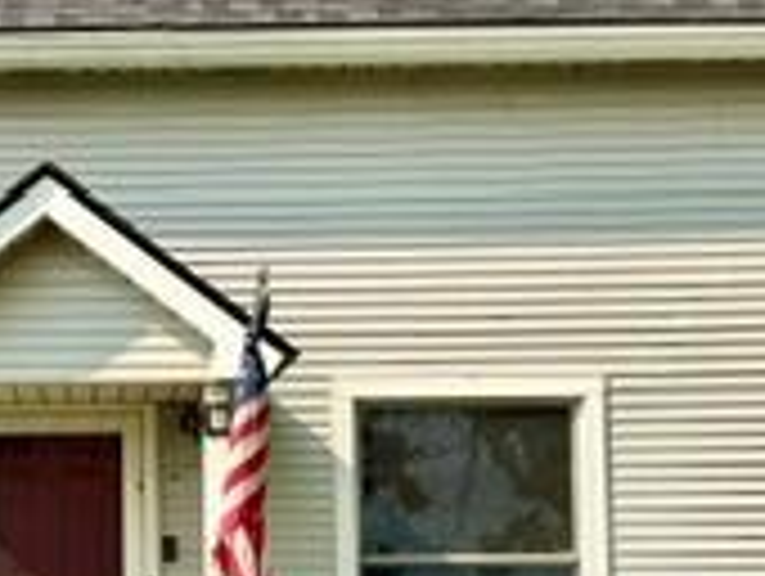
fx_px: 2058
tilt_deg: +4.0
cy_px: 441
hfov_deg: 20.3
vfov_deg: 15.8
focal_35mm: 93
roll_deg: +0.9
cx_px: -18
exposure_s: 1/3226
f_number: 1.78
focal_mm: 6.76
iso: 64
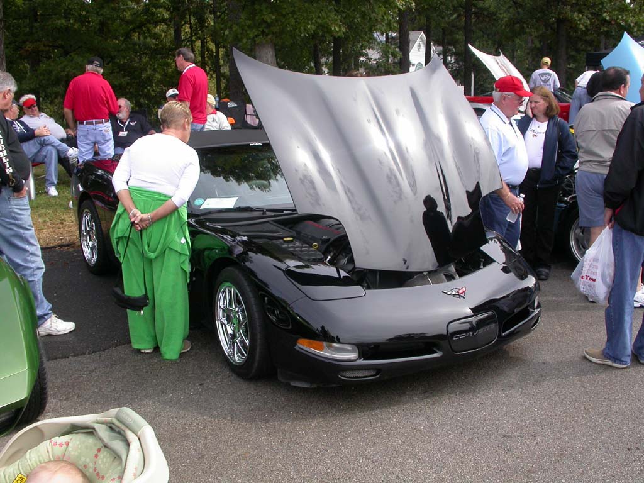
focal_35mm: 38
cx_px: 322
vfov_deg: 37.7
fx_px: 707
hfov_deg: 49.0
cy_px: 242
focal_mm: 7.85
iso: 100
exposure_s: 1/172
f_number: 6
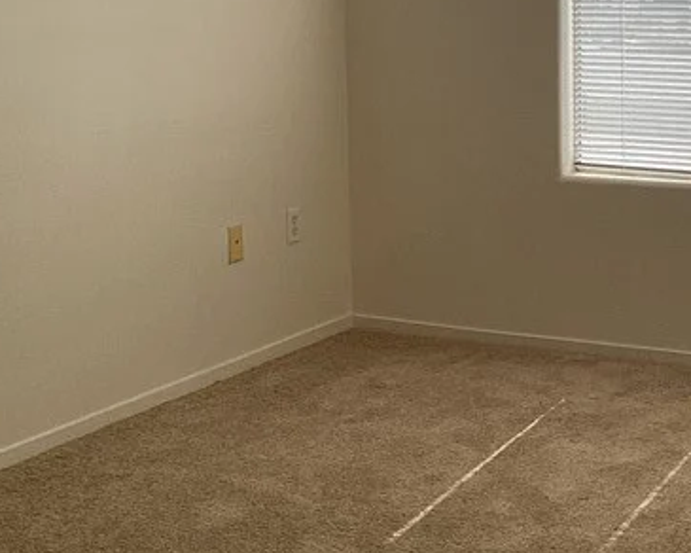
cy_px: 108
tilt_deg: -7.2
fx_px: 1738
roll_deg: -0.9
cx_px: 638
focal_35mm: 85
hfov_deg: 21.9
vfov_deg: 17.9
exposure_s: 1/192
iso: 25
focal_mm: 3.3
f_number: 2.4
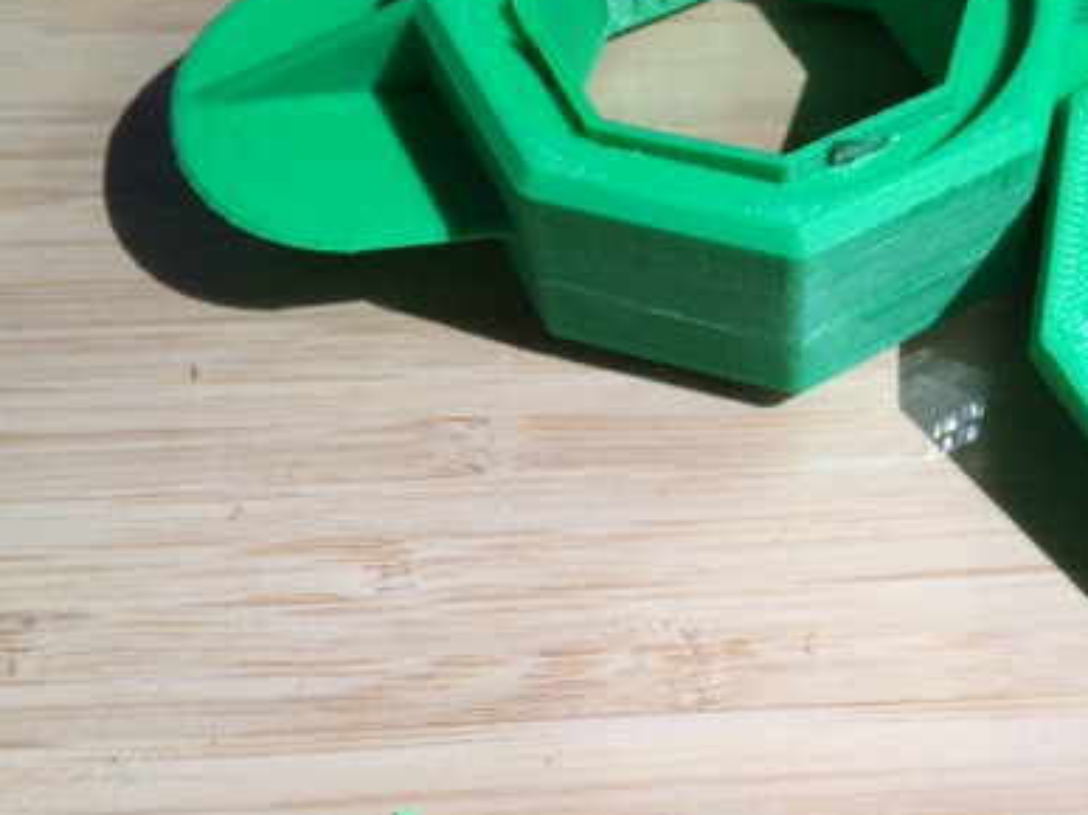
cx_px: 832
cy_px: 160
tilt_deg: -53.9
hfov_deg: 38.5
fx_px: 1508
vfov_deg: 29.5
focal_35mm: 48
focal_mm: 4.15
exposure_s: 1/30
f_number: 2.2
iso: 50
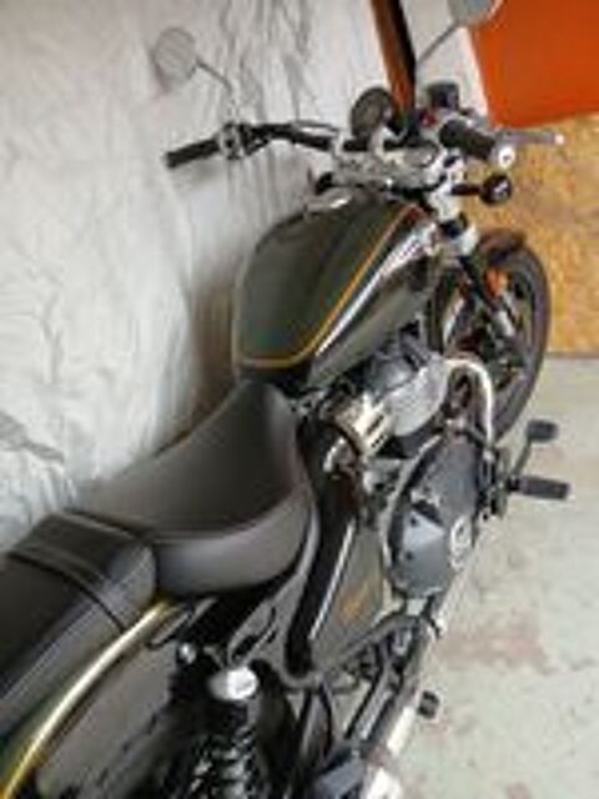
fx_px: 600
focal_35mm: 26
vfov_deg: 67.3
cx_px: 300
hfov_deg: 53.1
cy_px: 400
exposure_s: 1/50
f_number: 1.8
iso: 100
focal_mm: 3.98
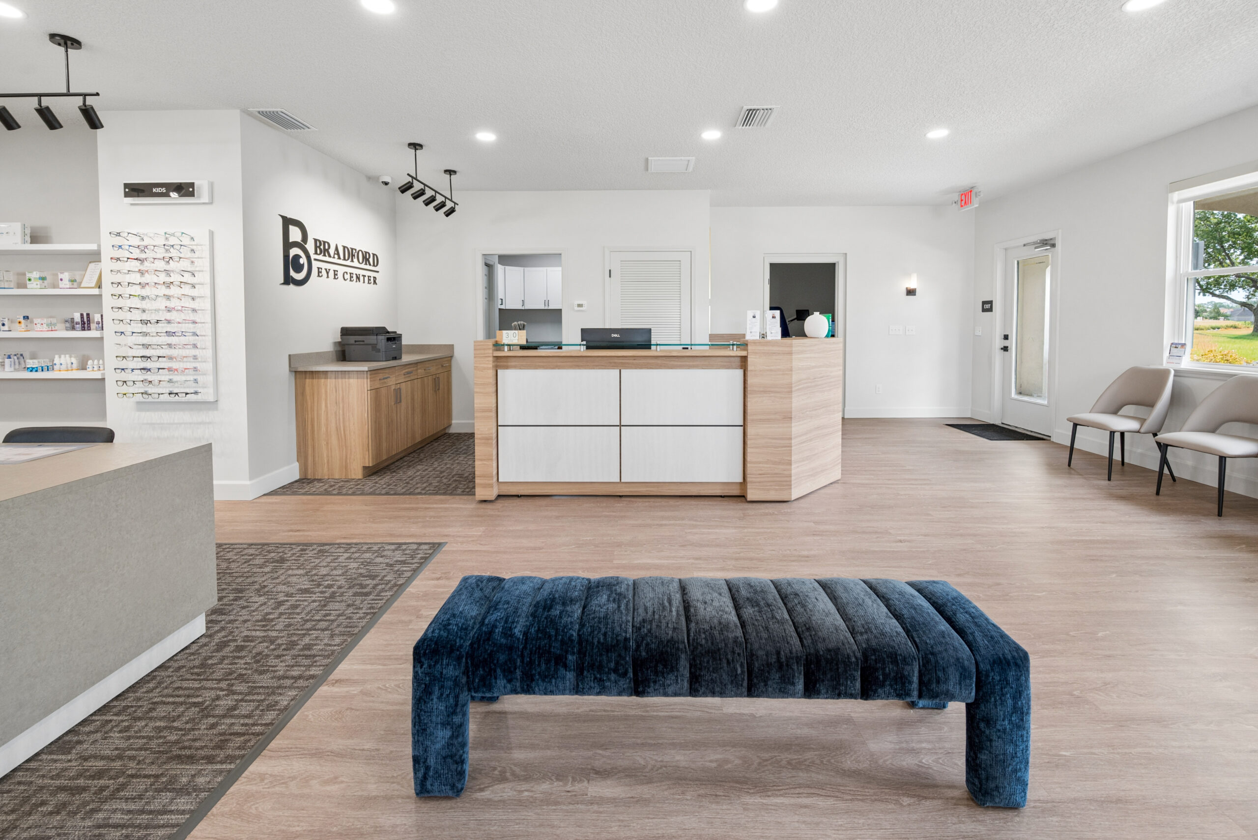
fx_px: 489
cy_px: 420
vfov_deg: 81.3
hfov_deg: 104.2
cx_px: 629
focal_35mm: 14
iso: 400
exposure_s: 1/80
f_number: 8
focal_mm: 14
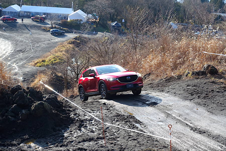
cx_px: 113
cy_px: 76
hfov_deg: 29.2
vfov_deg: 19.7
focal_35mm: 69
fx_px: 433
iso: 125
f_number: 5.6
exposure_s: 1/200
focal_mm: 25.37
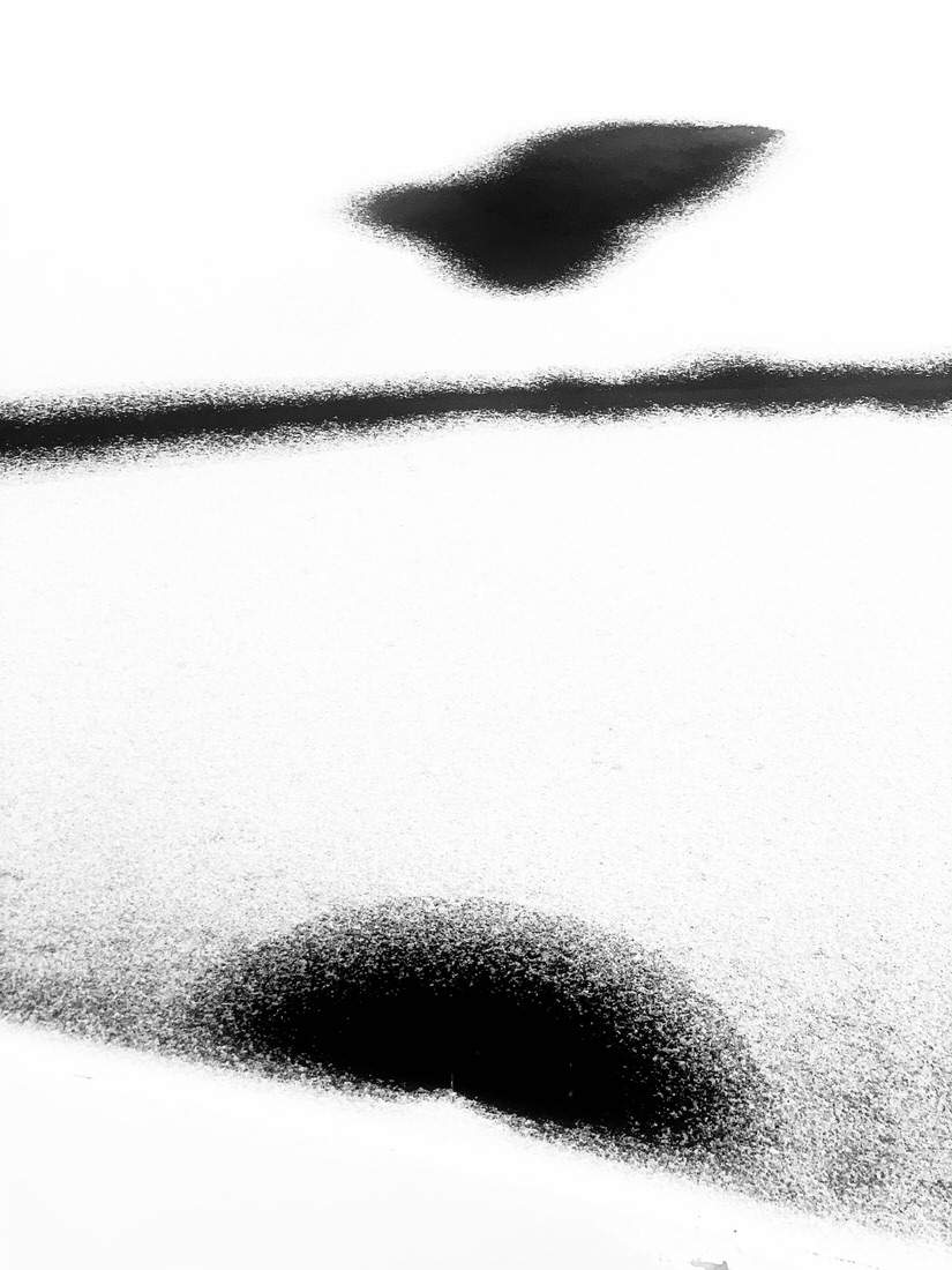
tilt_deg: -28.3
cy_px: 635
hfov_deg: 28.0
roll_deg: -1.7
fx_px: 1907
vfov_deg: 36.8
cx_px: 476
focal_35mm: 52
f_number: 2.4
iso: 16
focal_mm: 6
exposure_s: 1/1089
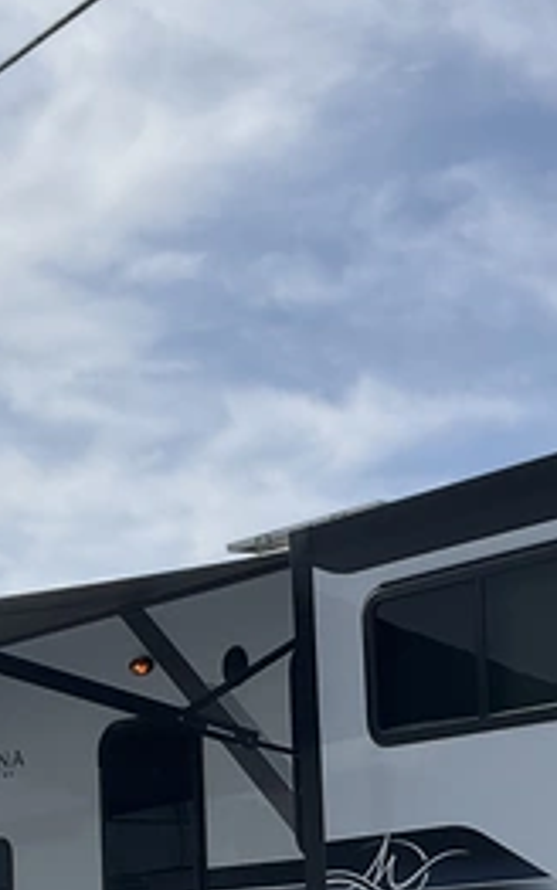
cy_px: 800
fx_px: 2135
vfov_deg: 23.0
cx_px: 421
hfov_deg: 14.8
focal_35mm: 88
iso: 25
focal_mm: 3
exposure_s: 1/4405
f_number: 1.8
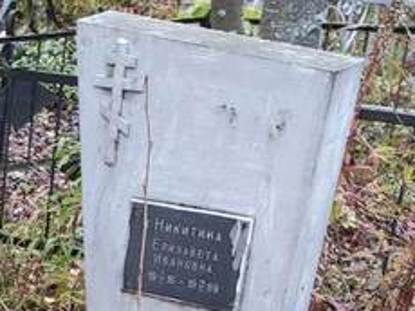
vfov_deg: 11.8
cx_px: -294
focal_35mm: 116
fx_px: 1389
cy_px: 548
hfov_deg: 15.1
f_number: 1.75
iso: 142
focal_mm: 4.77
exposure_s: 1/50
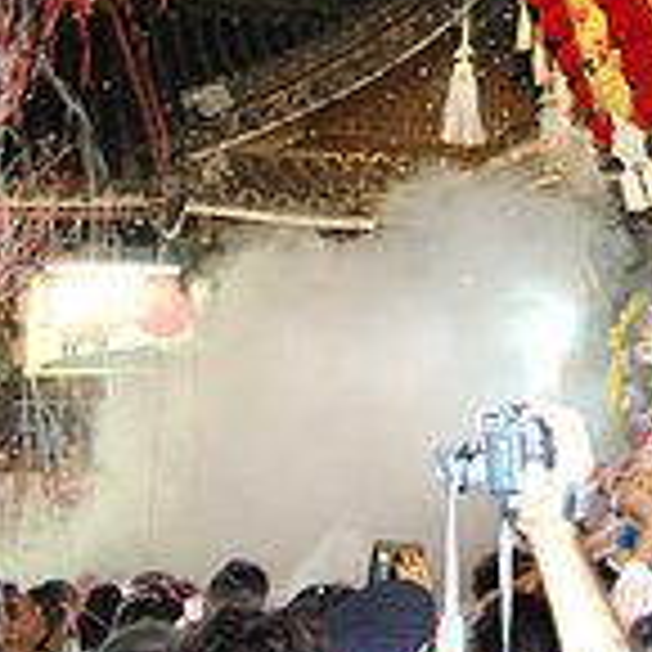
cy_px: 16
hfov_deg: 22.4
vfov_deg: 23.1
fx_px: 1534
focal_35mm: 72
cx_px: 746
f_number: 4
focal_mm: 16
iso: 1600
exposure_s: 1/45
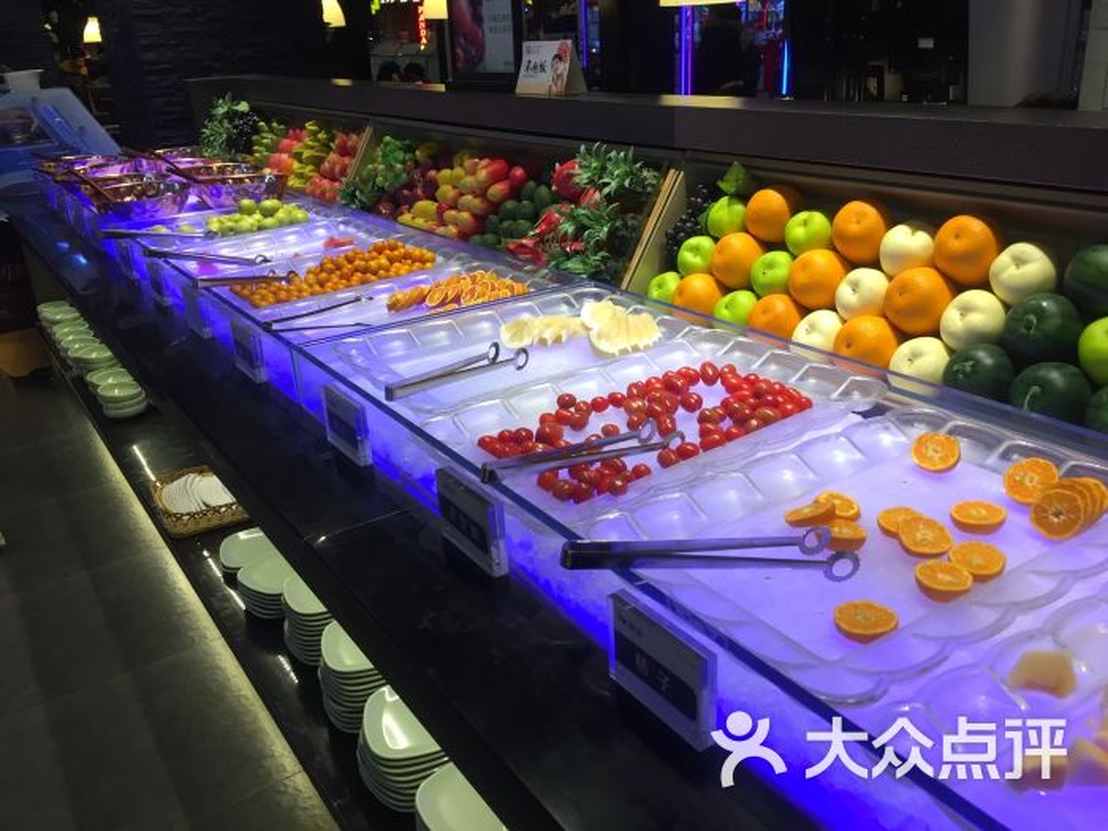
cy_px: 416
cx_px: 554
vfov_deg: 48.2
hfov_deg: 61.7
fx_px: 928
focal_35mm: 29
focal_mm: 4.15
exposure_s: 1/33
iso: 40
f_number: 2.2
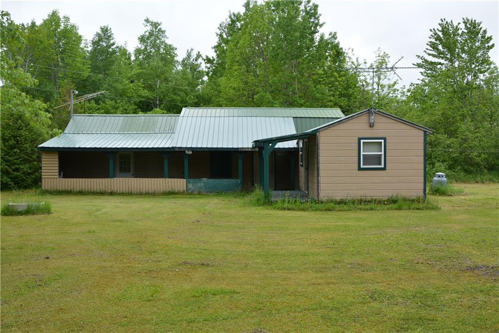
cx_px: 250
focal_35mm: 39
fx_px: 540
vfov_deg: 34.2
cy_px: 166
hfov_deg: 49.6
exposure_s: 1/250
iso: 160
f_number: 8
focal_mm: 26
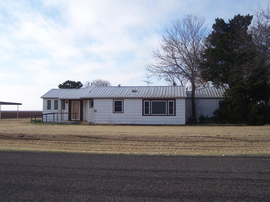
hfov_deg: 46.8
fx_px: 312
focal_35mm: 40
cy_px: 96
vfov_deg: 35.9
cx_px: 135
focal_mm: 6.3
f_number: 2.8
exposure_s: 1/800
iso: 80
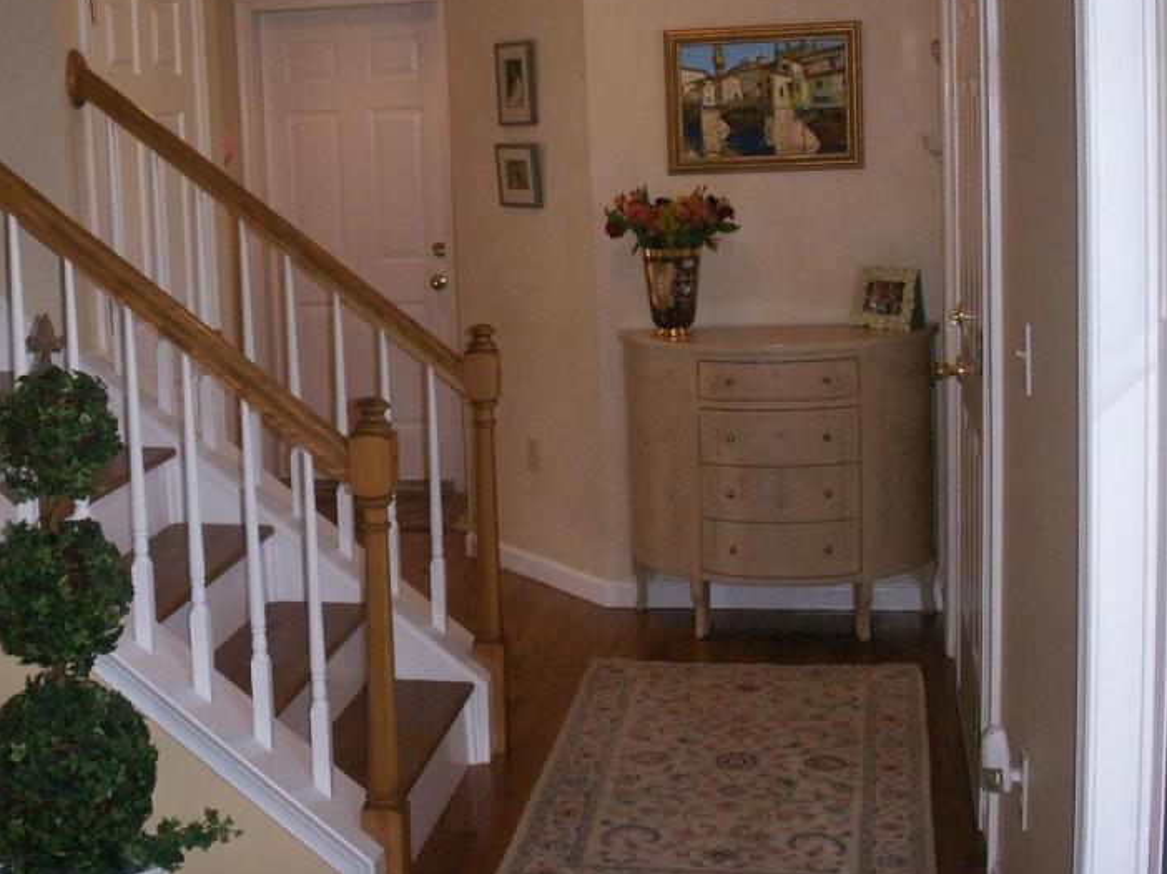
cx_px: 371
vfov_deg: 26.9
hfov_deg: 35.1
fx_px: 1820
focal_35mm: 54
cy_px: 322
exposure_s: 1/40
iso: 100
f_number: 3.5
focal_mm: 7.7
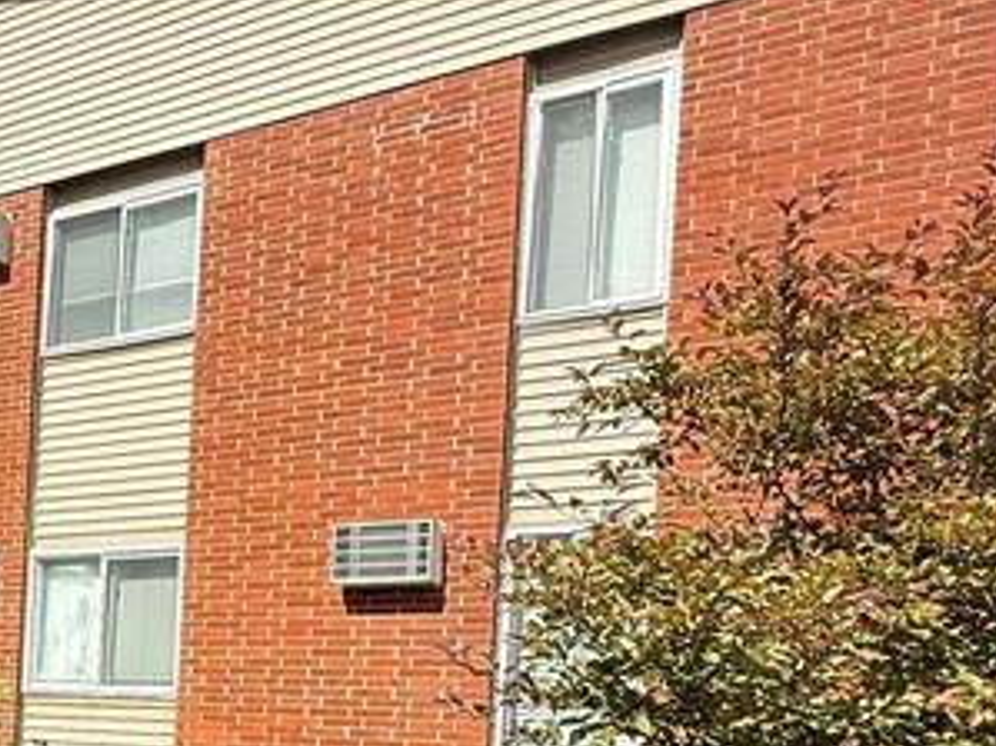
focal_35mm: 48
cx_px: -87
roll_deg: -2.6
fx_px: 1381
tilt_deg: +1.9
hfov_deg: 34.5
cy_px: 726
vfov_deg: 28.6
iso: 50
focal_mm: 2.22
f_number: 2.2
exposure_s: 1/1145
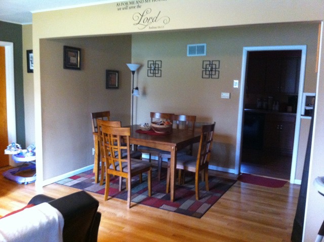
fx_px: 327
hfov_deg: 52.7
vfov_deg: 40.6
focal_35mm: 35
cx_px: 162
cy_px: 121
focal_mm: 3.85
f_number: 2.8
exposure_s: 1/15
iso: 640
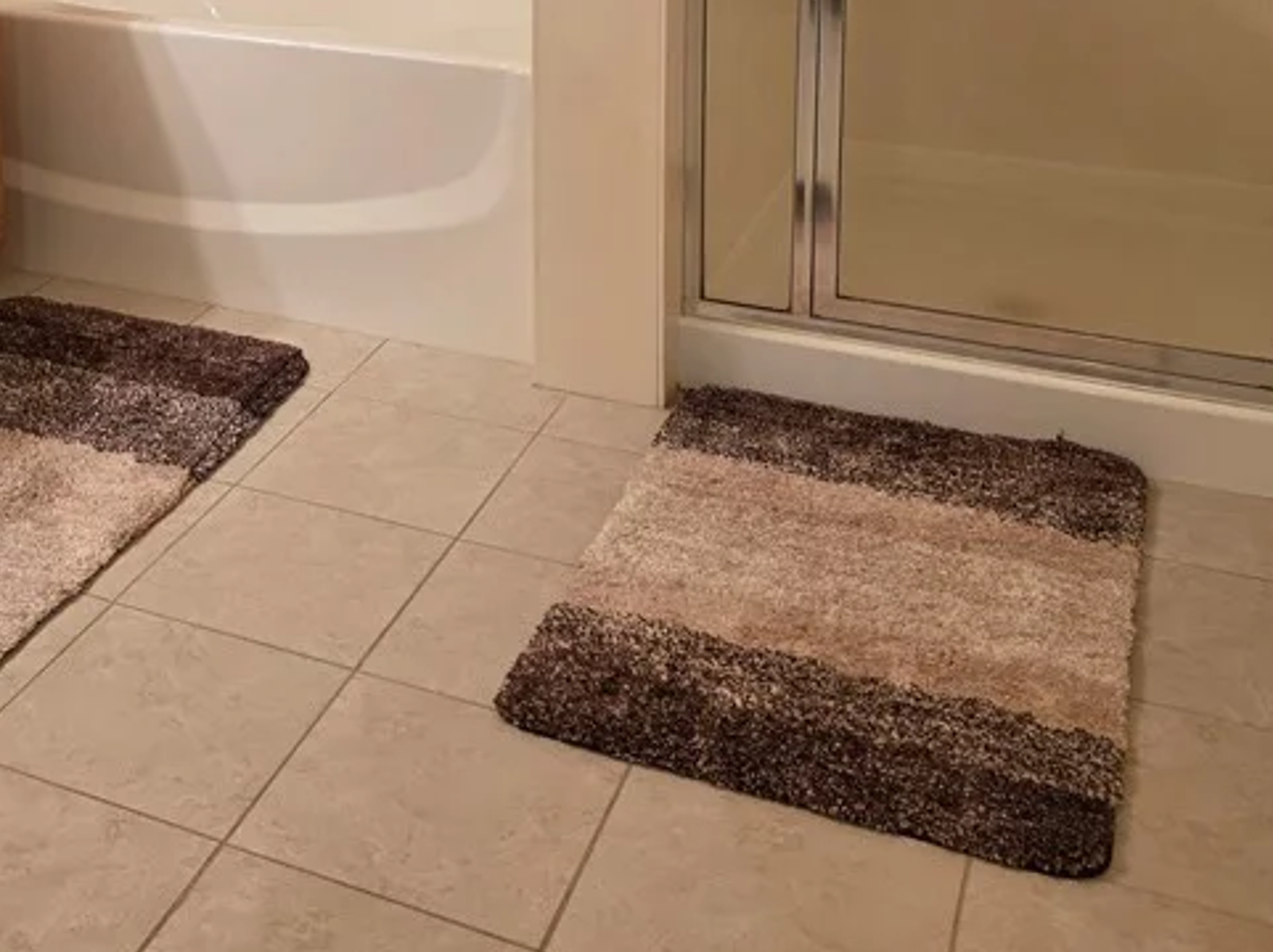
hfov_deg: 37.0
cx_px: 180
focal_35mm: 49
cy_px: -42
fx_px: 1801
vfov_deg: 27.6
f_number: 1.7
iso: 250
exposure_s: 1/120
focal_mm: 6.3
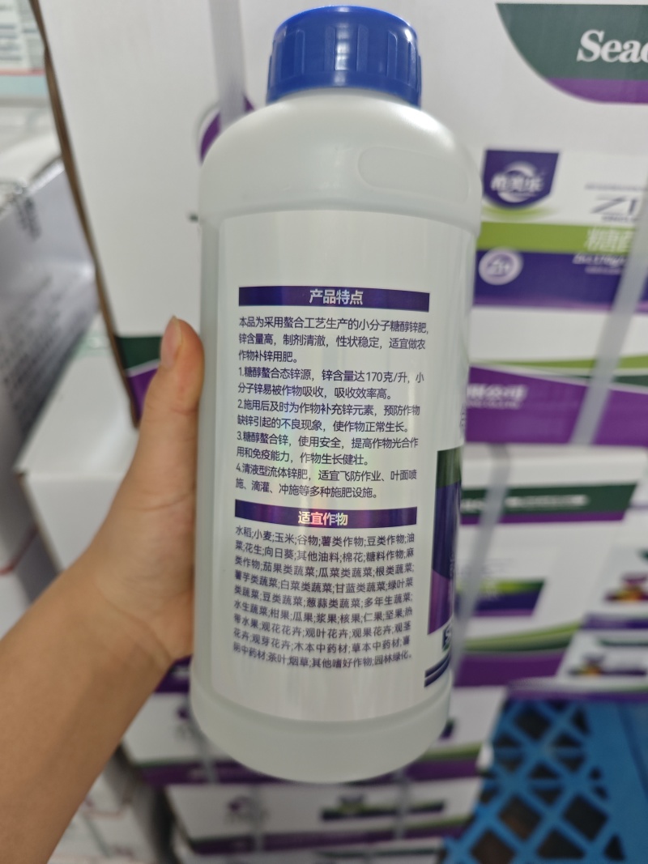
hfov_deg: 58.9
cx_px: 324
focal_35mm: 23
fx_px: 574
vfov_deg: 73.9
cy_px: 432
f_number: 1.6
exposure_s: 1/68.4
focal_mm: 6.55
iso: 400
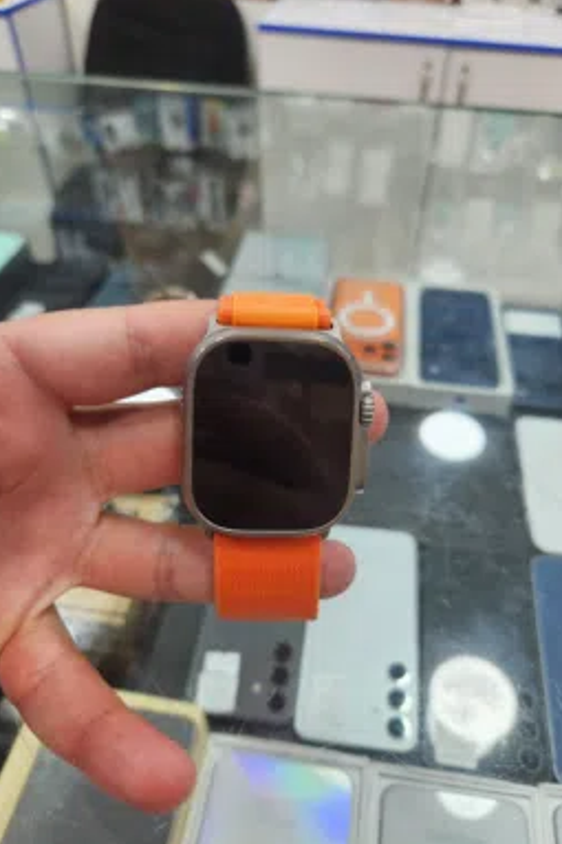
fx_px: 586
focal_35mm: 25
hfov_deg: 51.1
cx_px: 315
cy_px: 414
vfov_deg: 71.5
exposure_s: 1/100
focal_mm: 5.4
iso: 32
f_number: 1.8
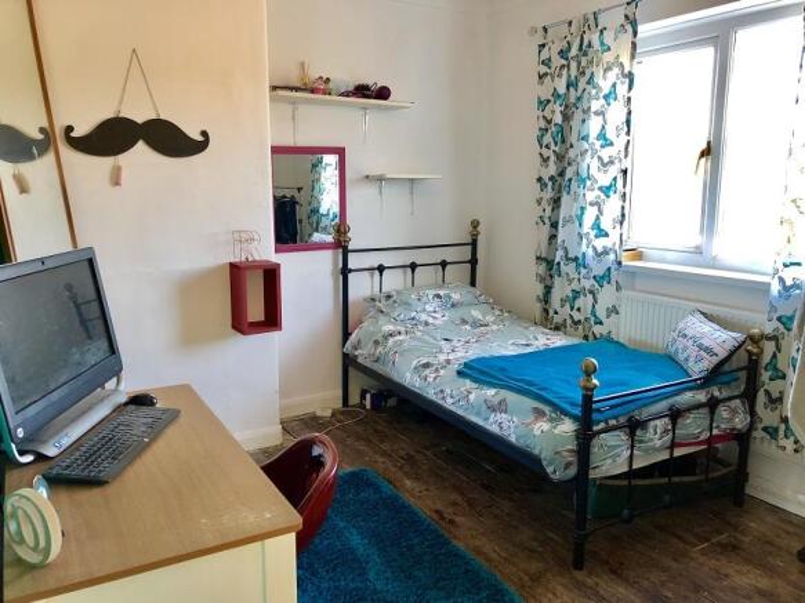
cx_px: 402
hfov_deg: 63.5
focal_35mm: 28
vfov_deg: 49.7
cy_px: 302
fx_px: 651
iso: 40
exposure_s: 1/25
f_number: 1.8
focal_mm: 3.99
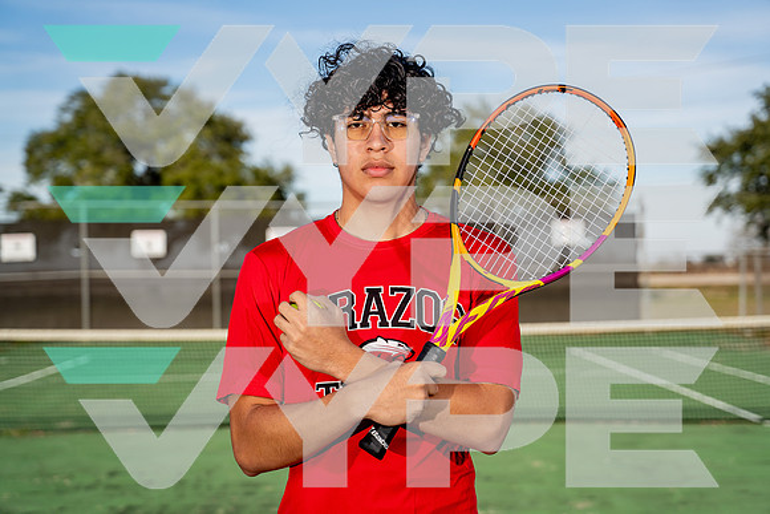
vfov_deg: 19.5
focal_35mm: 70
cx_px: 385
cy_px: 257
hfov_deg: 28.8
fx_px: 1498
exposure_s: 1/1250
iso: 100
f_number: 4
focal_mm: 70
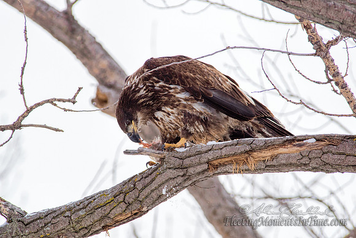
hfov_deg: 2.5
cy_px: 119
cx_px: 178
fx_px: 8308
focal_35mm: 840
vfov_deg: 1.6
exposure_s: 1/800
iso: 500
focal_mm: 560
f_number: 8
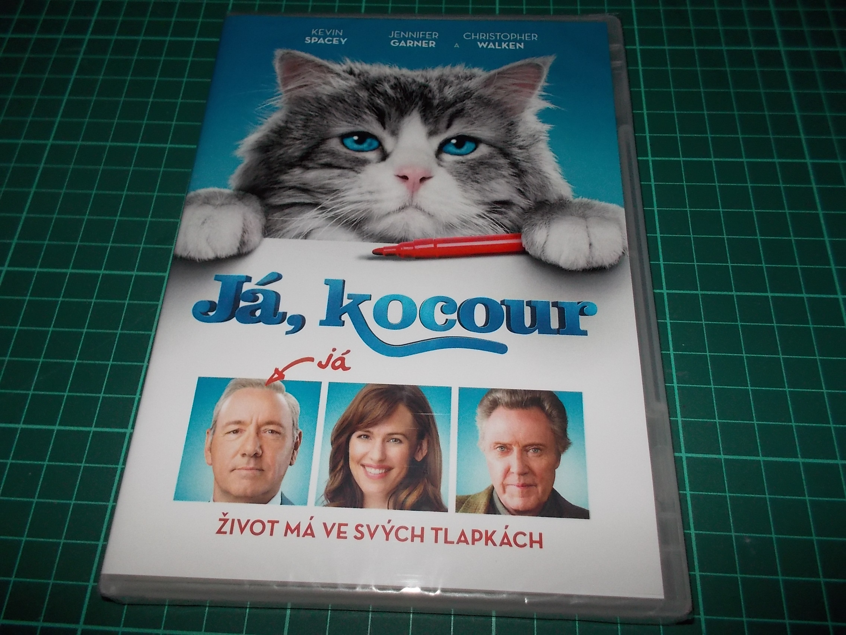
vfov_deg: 48.2
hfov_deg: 61.7
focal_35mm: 29
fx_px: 709
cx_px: 423
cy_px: 318
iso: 200
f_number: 3.3
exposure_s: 1/30
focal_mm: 4.1
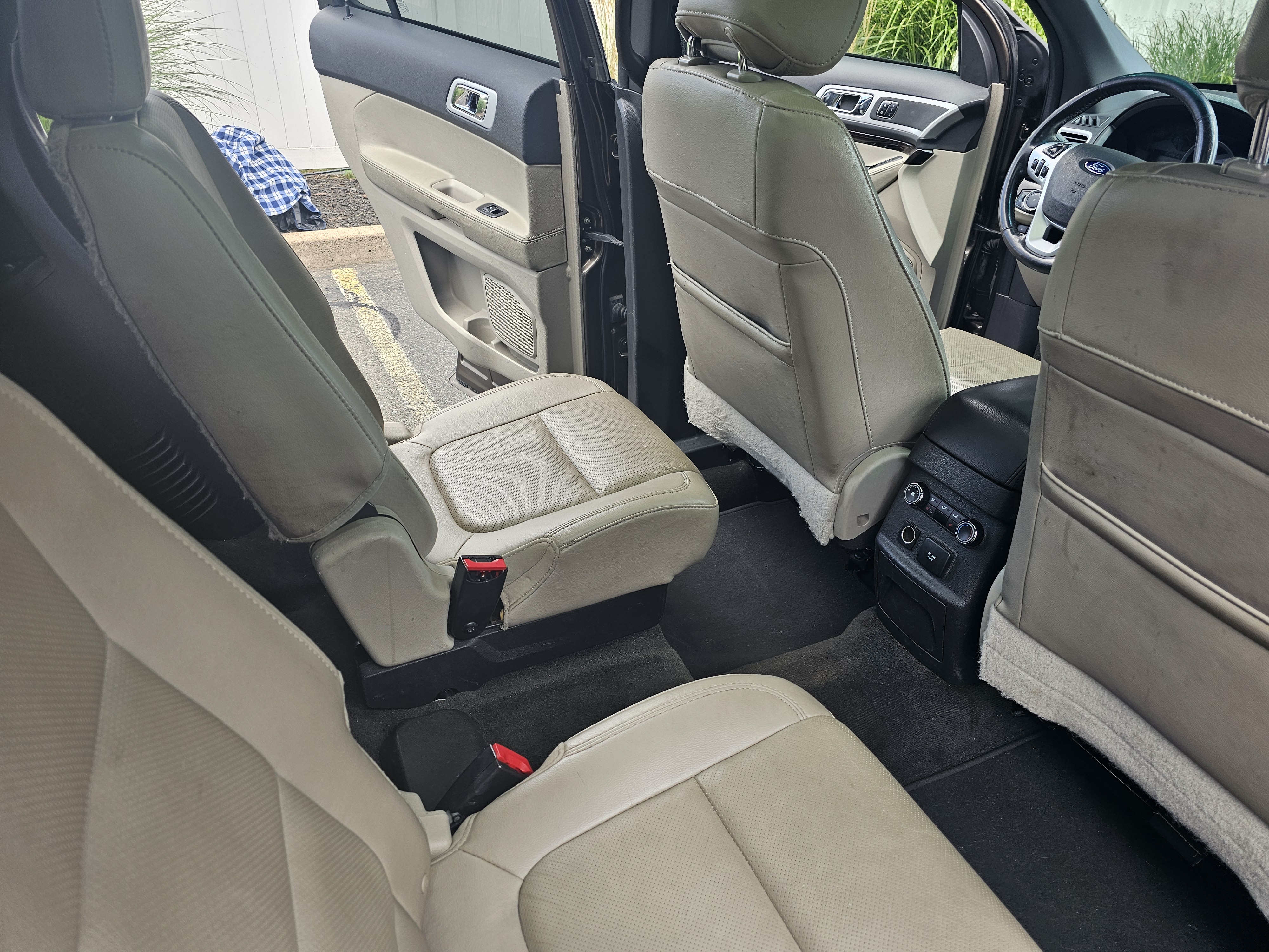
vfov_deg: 58.9
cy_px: 476
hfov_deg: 73.9
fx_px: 843
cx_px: 634
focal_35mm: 23
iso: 64
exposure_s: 1/180
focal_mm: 6.3
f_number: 1.7
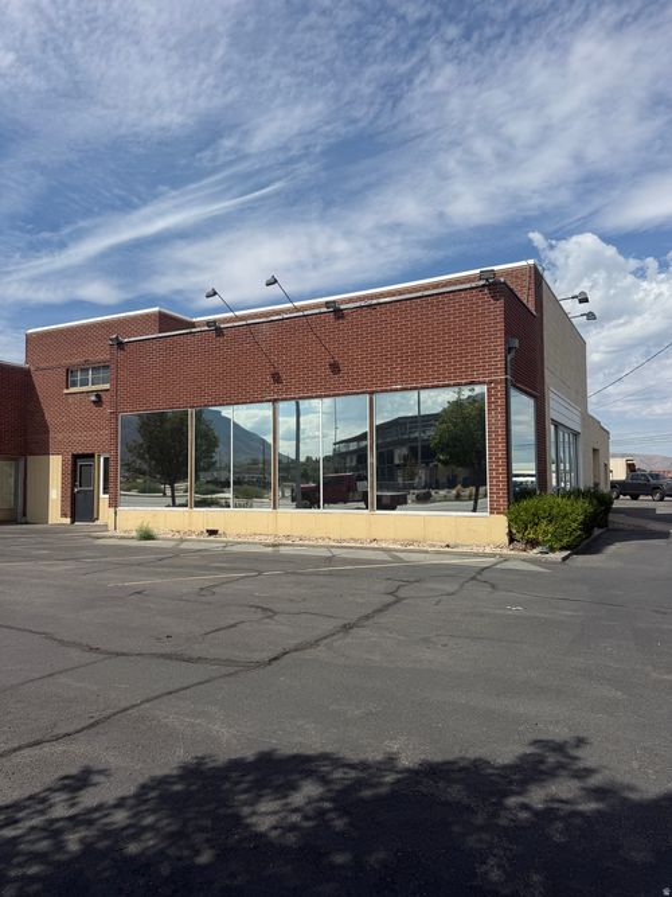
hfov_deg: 56.8
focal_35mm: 24
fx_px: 621
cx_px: 336
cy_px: 448
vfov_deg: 71.6
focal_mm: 6.76
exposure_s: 1/6711
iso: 80
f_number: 1.78
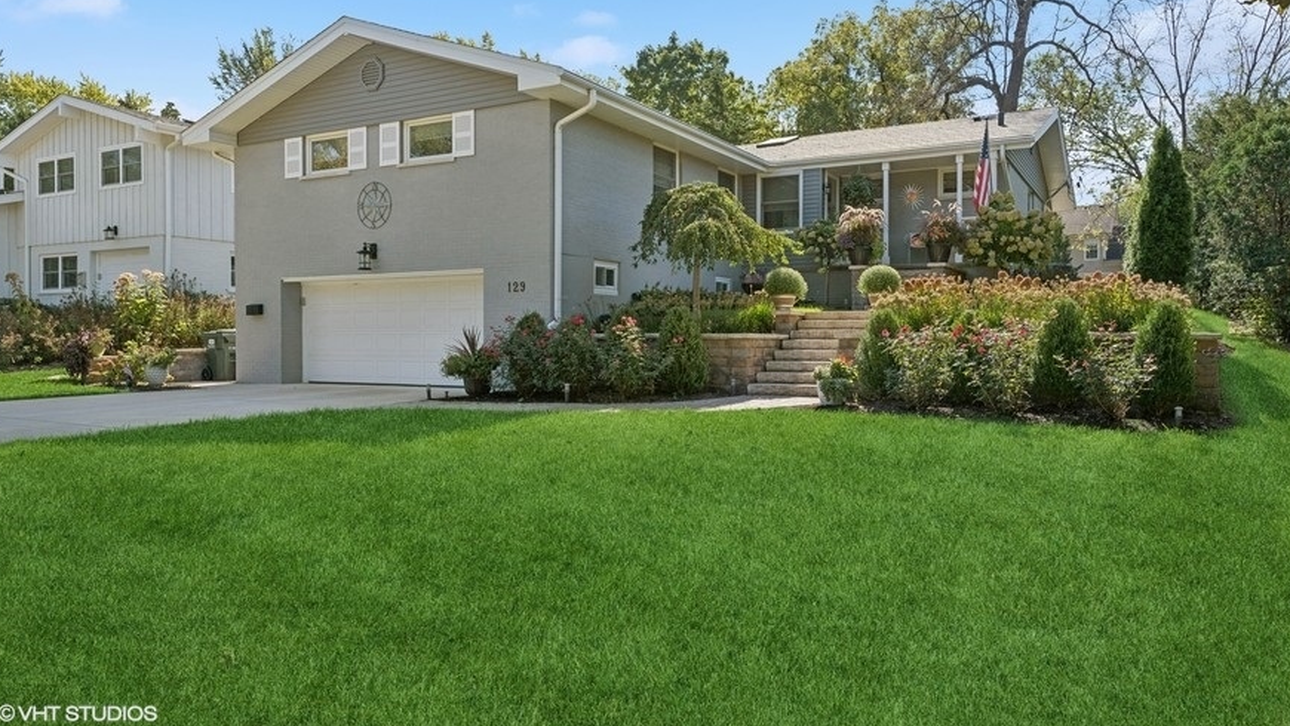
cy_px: 295
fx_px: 890
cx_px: 645
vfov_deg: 44.2
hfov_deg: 71.9
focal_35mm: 26
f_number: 9.5
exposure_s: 1/250
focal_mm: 24
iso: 200
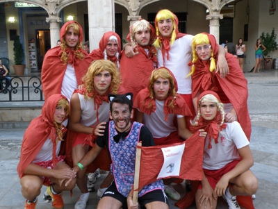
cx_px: 139
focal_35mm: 37
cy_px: 104
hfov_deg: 50.1
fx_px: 298
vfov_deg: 38.7
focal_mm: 6.64
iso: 125
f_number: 3.2
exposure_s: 1/25
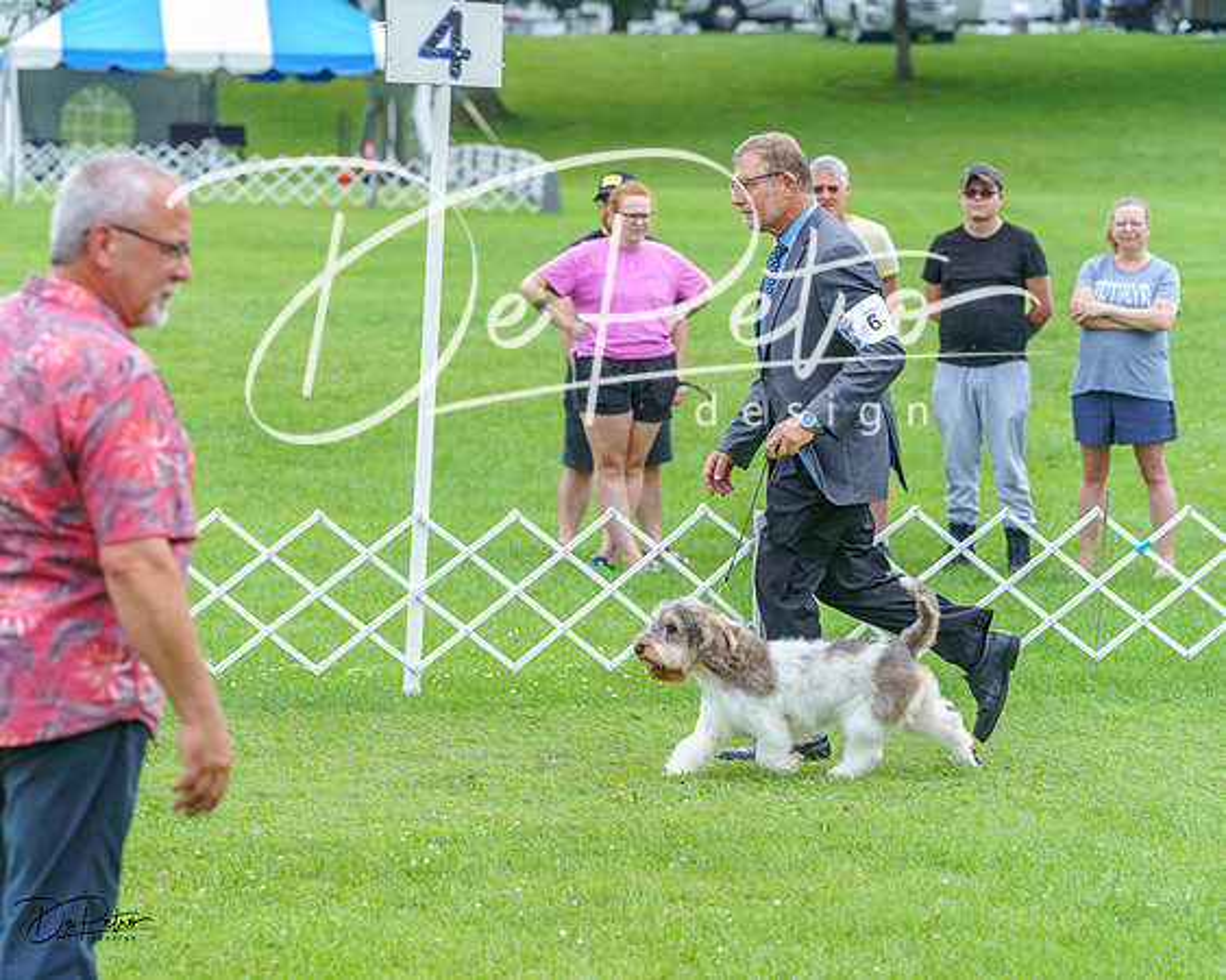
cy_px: 490
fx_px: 5801
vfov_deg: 9.7
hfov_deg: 12.1
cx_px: 613
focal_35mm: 160
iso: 400
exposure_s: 1/800
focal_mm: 142
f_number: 5
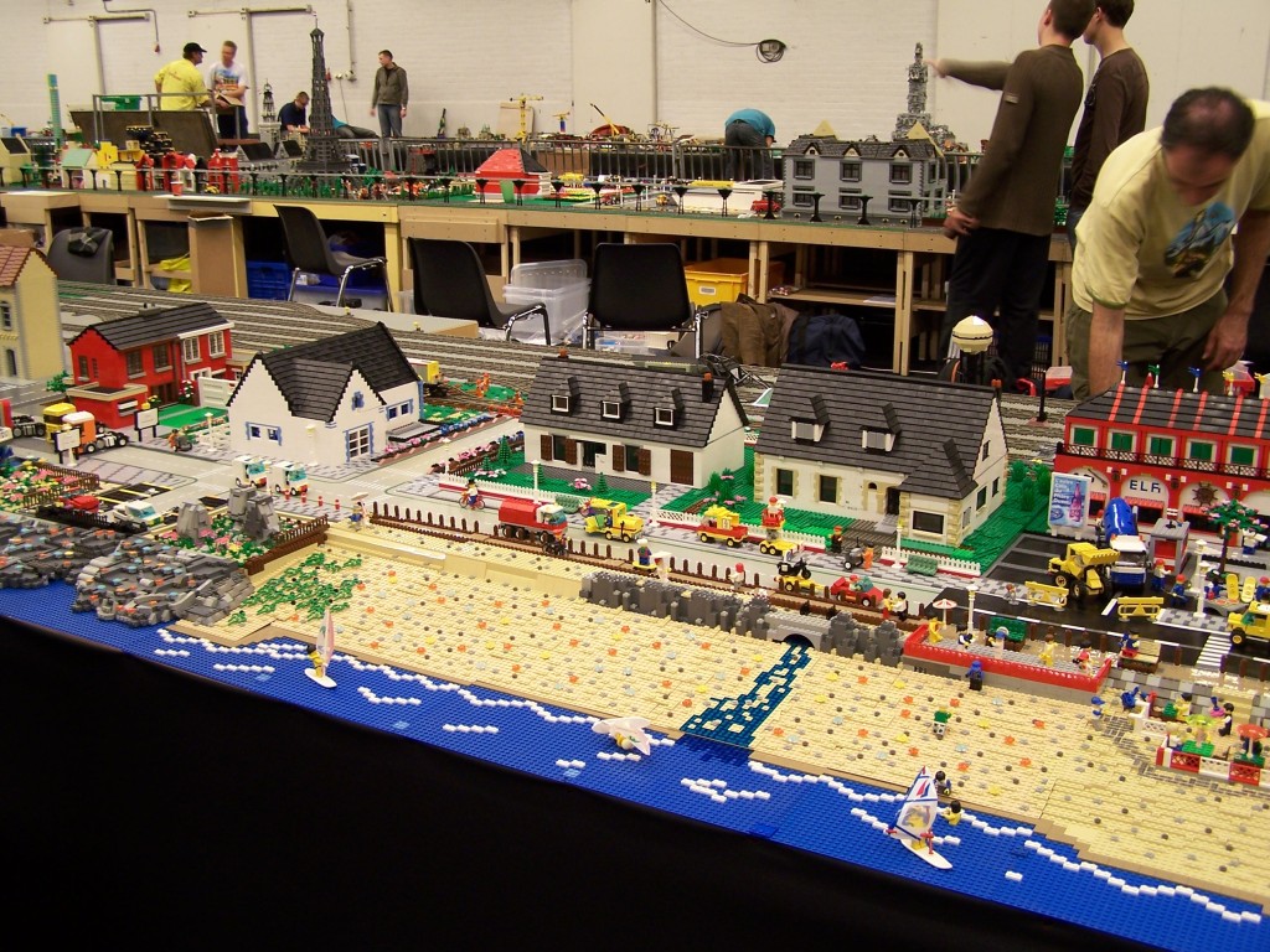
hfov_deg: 49.0
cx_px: 635
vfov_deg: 37.7
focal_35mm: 38
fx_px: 1394
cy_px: 476
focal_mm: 6.3
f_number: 2.8
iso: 80
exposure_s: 1/3
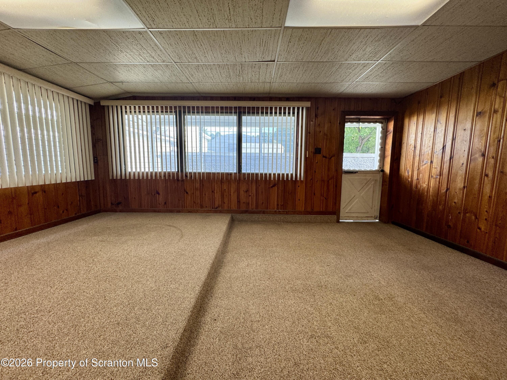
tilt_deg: -7.6
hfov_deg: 102.1
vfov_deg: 85.7
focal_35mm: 14
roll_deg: -0.3
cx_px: 254
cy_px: 190
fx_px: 205
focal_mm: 2.22
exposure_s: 1/120
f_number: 2.2
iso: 100
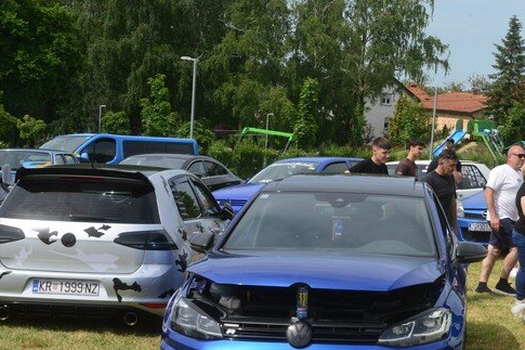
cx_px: 451
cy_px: 208
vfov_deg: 17.5
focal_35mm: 78
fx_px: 1137
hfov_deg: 25.4
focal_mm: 45
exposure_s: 1/1000
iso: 2000
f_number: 16
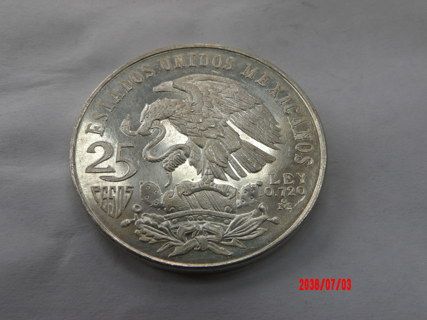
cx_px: 214
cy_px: 160
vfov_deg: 41.8
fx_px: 419
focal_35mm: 34
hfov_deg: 54.0
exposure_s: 1/85
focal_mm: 6.2
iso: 100
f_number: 4.5
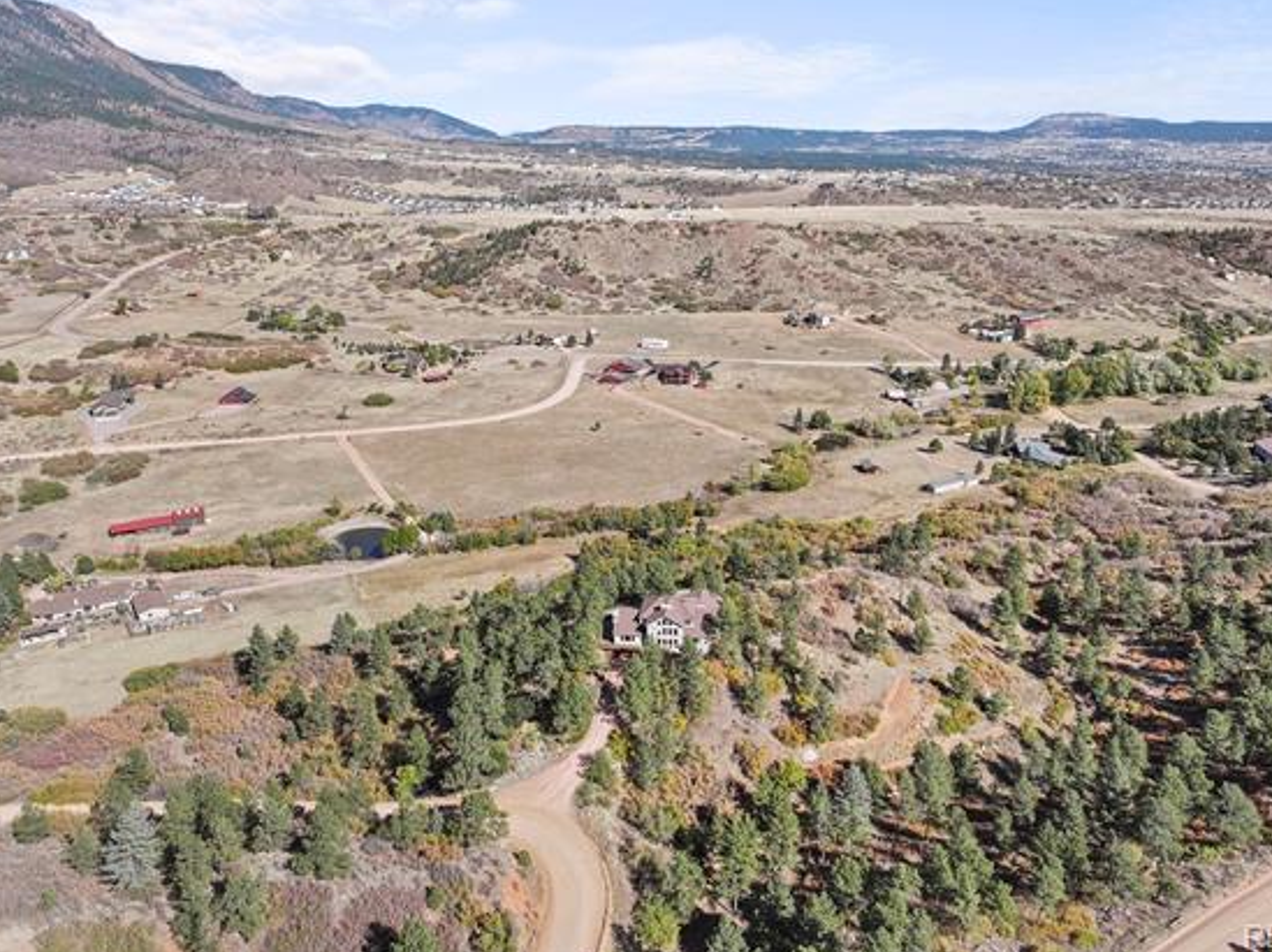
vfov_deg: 49.5
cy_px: 407
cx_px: 686
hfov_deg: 63.4
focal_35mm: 28
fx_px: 1028
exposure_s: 1/100
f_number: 2.8
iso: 100
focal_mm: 12.29
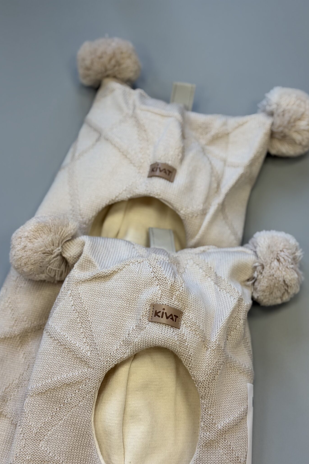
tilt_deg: -66.3
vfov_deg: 39.6
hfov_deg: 27.0
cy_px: 232
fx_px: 644
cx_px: 169
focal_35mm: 50
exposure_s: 1/121
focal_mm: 6.76
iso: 50
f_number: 1.78
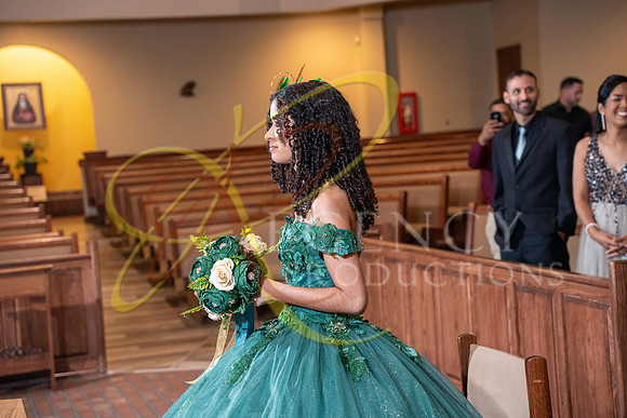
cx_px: 314
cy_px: 209
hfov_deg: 27.0
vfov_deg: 18.2
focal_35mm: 75
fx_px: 1306
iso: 5000
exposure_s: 1/125
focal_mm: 75
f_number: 4.5
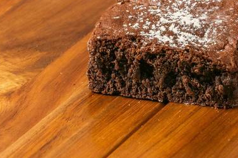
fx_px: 985
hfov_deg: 13.7
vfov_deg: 9.2
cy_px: 39
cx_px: 179
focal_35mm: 149
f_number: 7.1
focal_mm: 85
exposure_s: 1/100
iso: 500
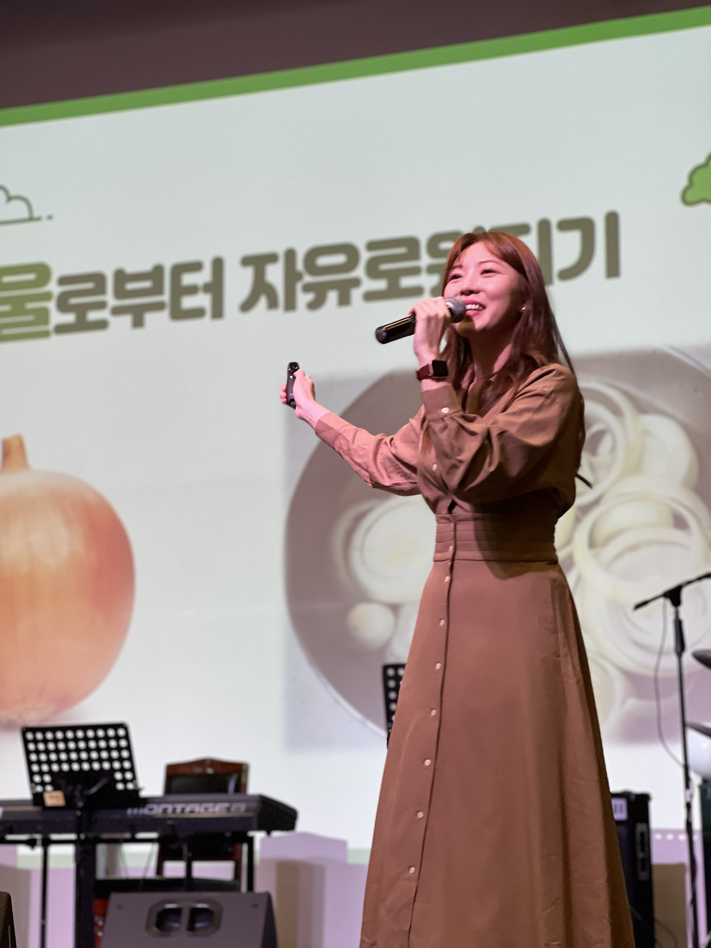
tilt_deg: +11.5
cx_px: 356
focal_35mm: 77
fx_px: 2109
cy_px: 474
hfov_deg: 19.1
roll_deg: +0.4
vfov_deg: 25.3
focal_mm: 9
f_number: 2.8
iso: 250
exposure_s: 1/40
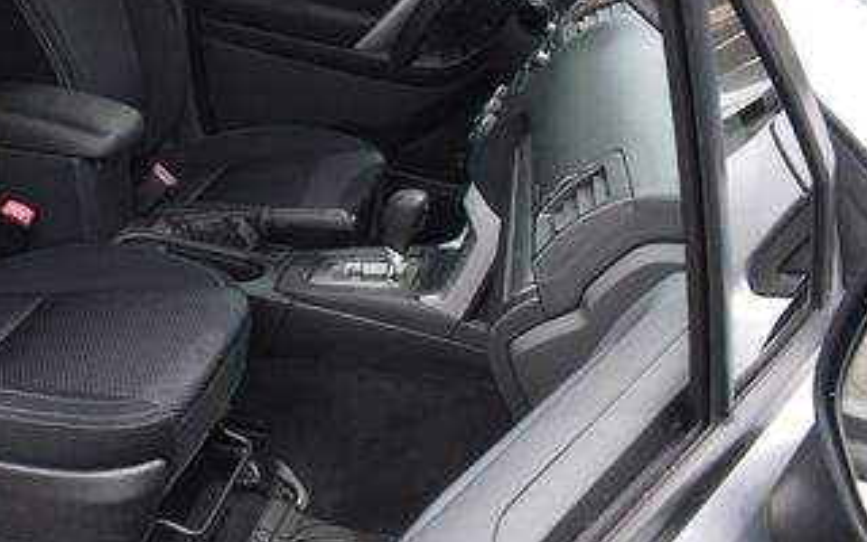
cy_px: 153
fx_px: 1300
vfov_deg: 23.4
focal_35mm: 55
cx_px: 54
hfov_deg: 34.4
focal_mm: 18
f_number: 6.3
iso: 200
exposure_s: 1/250
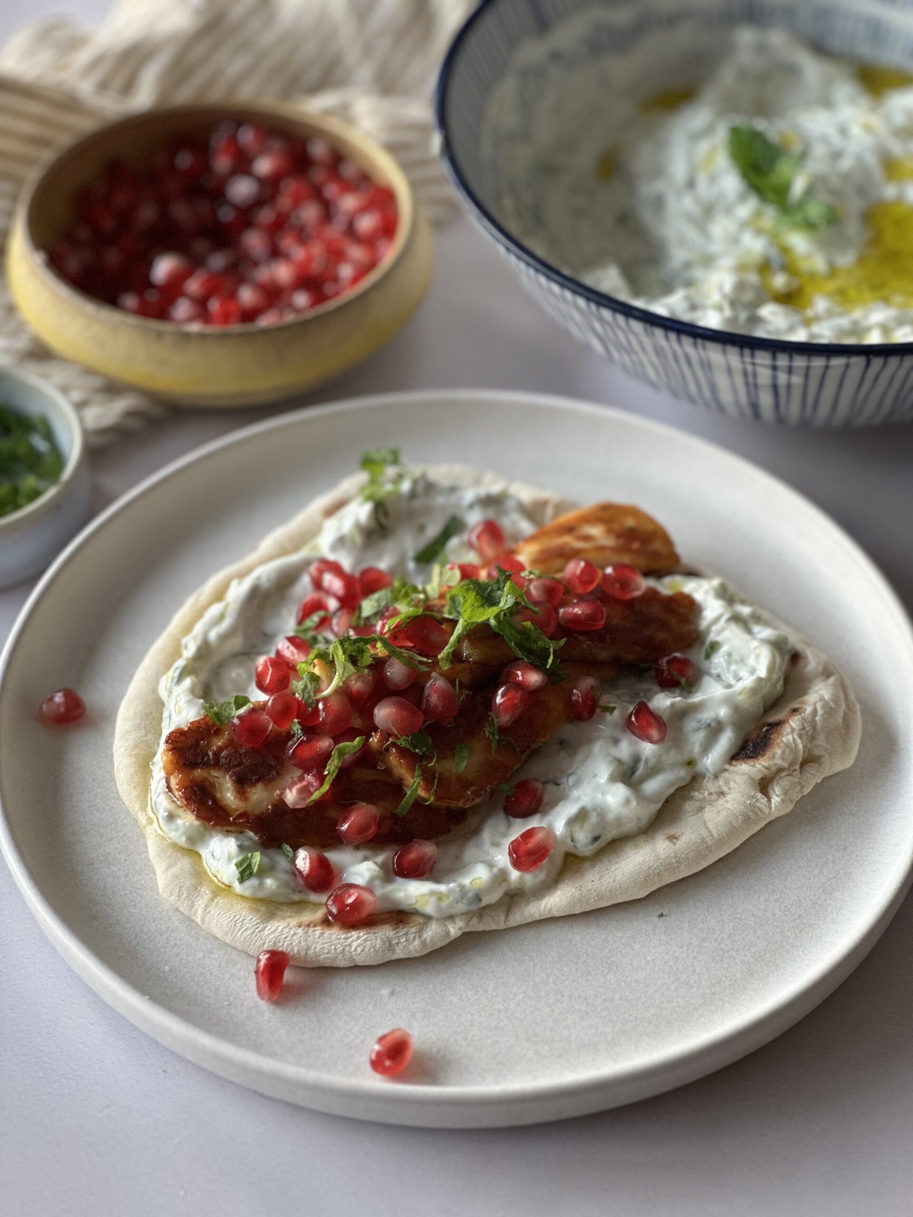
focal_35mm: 77
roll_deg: -0.5
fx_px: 2708
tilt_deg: -44.7
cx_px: 456
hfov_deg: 19.1
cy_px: 608
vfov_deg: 25.3
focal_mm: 9
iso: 200
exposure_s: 1/121
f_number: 2.8
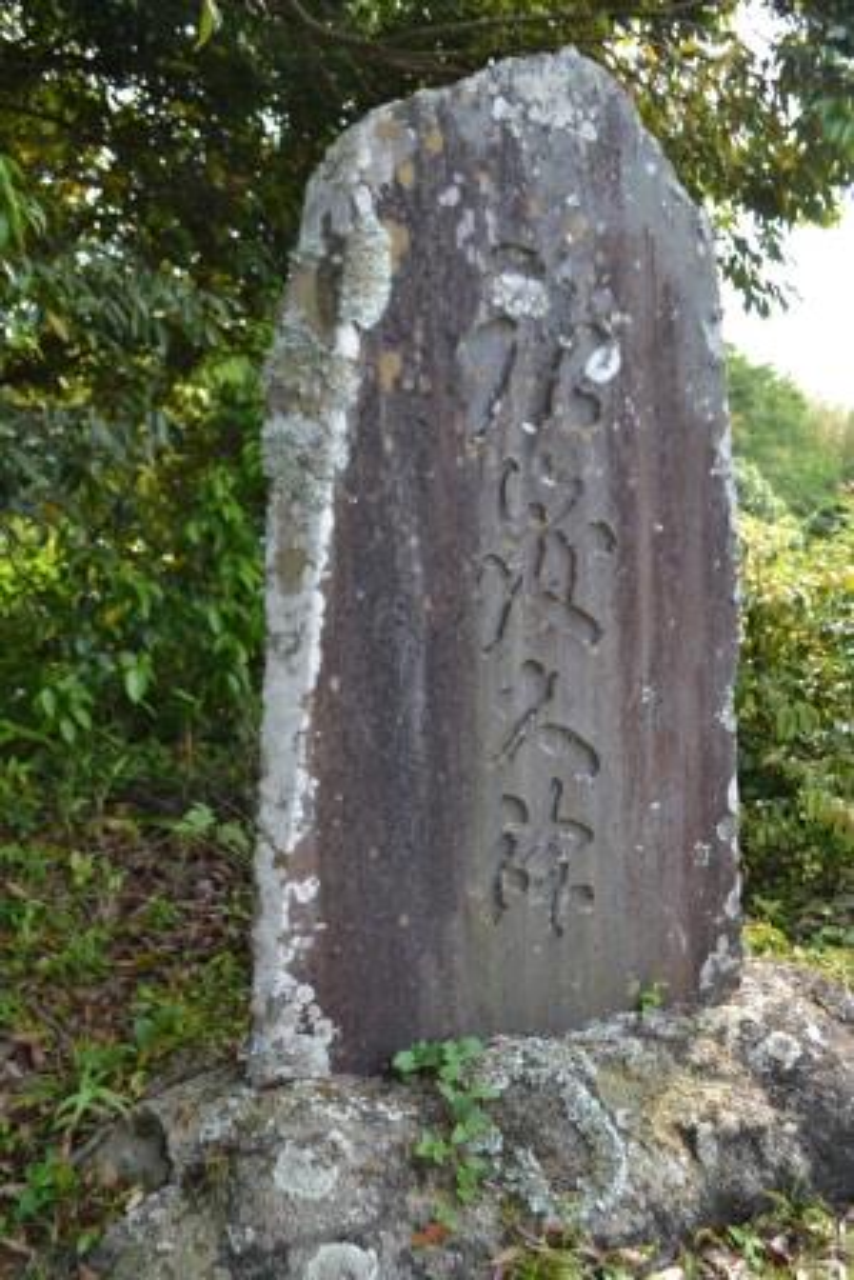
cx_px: 427
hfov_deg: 40.0
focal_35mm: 33
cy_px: 640
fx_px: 1173
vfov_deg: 57.2
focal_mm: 22
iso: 140
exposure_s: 1/125
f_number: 5.6
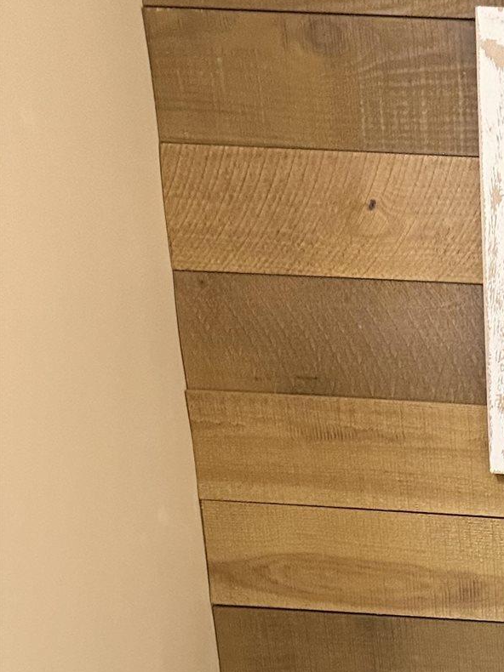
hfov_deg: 18.8
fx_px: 1360
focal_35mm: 70
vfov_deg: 24.9
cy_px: 819
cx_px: 733
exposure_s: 1/60
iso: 320
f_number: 1.78
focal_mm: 6.76
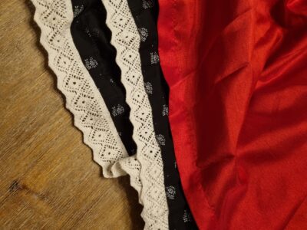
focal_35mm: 26
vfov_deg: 53.1
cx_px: 154
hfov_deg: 67.3
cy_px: 115
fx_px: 231
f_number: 1.8
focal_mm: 5.4
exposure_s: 1/50
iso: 500
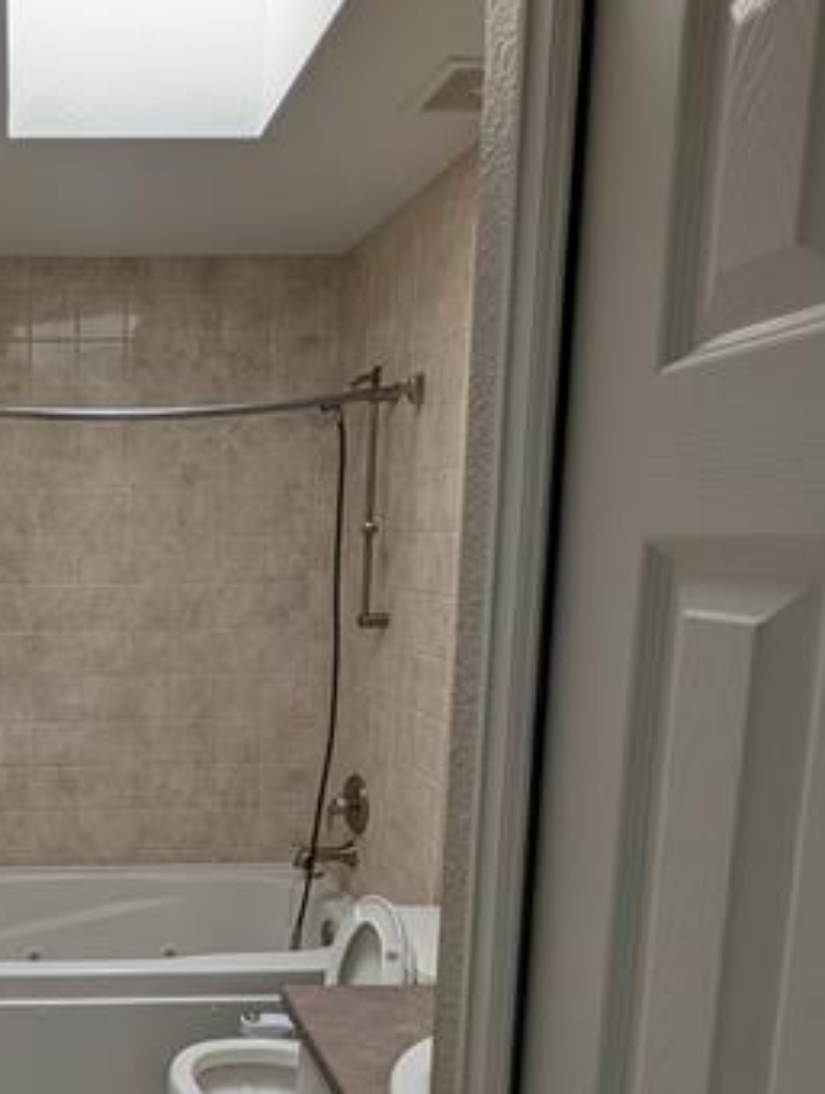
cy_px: 687
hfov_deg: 45.1
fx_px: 855
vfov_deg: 64.3
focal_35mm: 27
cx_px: 35
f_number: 1.7
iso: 56
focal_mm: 2.02
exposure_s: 1/355
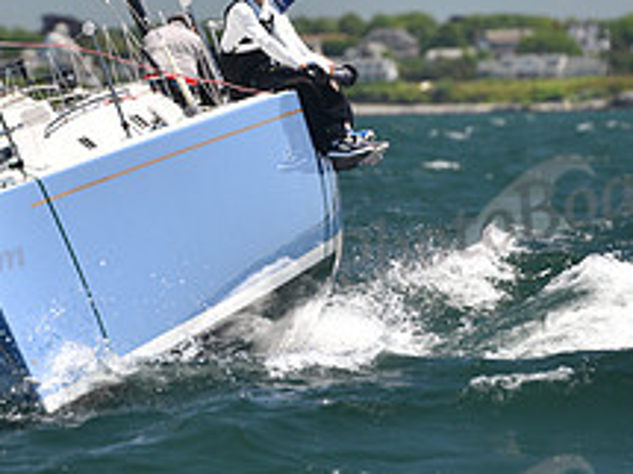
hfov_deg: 3.8
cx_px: 180
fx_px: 9504
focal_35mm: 520
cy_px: 105
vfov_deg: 2.9
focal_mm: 200
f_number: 3.5
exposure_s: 1/1000
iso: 200
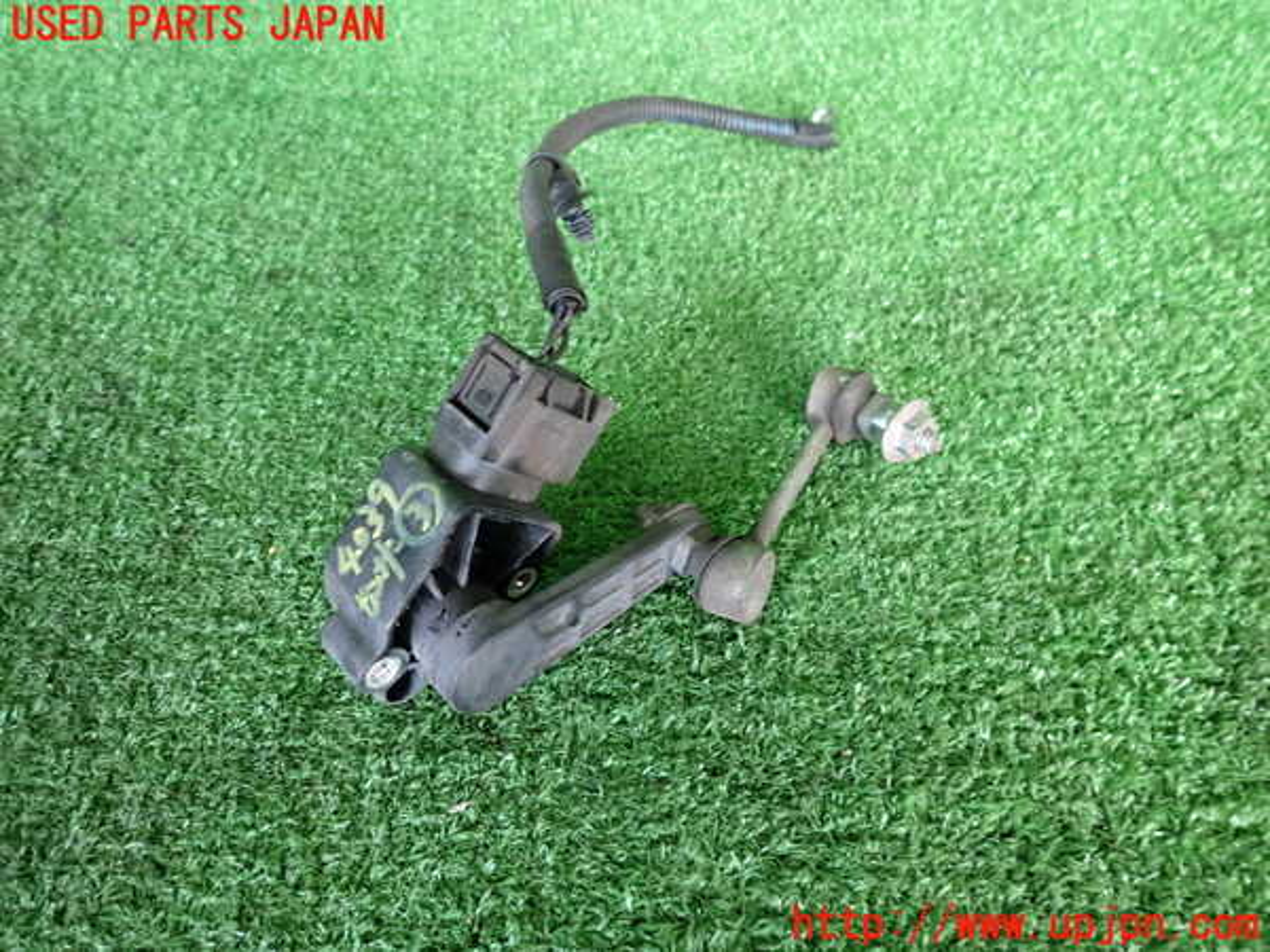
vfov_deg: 54.9
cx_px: 635
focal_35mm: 25
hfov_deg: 69.4
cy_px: 476
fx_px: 917
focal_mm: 4.5
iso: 250
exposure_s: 1/30
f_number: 2
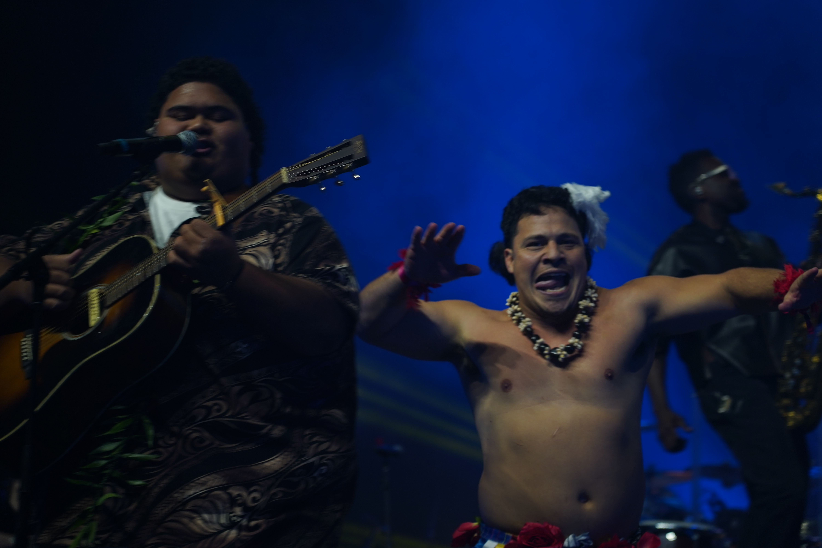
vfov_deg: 13.0
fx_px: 2397
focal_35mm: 105
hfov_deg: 19.5
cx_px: 411
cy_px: 274
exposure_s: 1/125
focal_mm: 105
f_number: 4
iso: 320
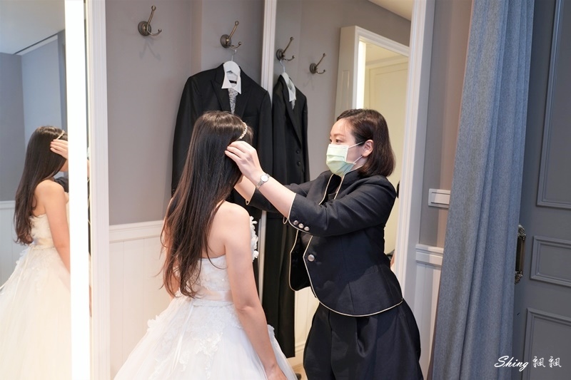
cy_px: 190
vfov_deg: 42.3
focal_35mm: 31
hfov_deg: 60.3
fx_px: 492
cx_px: 286
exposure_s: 1/60
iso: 800
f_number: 5.6
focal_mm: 31
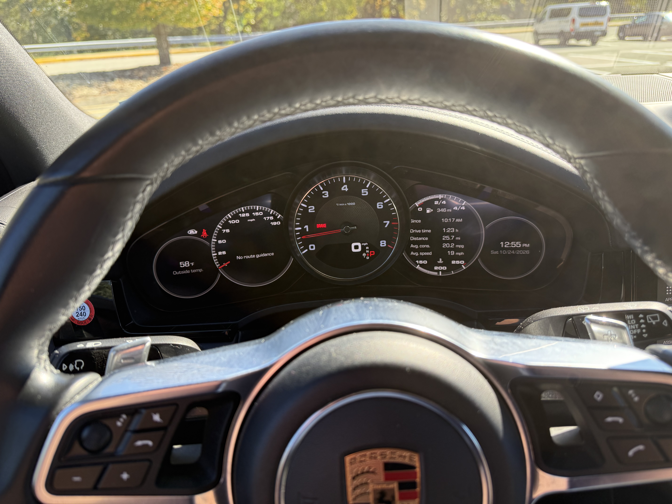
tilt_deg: -25.8
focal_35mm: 24
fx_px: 466
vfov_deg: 56.8
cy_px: 252
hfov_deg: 71.6
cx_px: 336
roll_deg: +1.8
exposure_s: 1/453
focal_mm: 6.76
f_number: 1.78
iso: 100
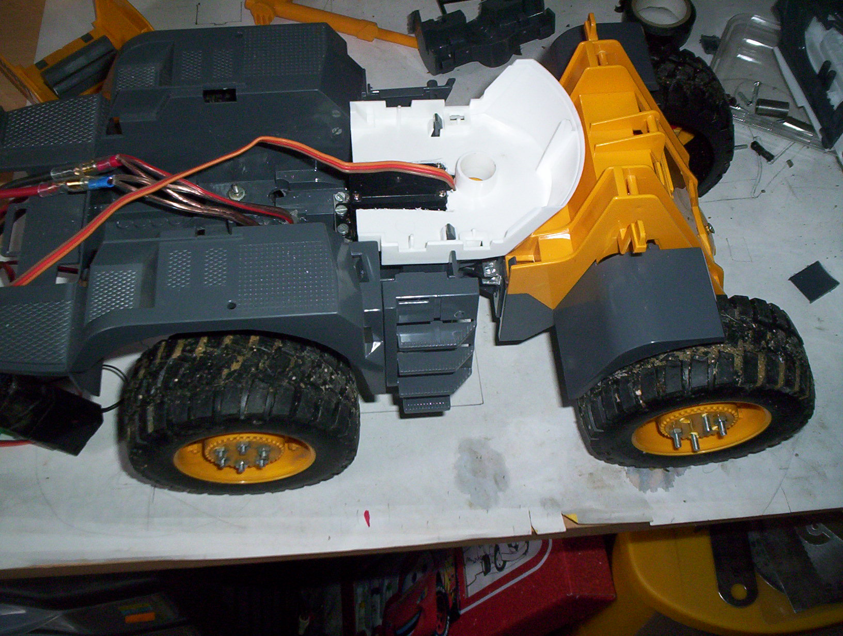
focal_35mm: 38
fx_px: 928
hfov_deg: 48.9
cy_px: 318
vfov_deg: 37.9
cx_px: 422
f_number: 4.5
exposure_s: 1/60
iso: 140
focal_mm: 4.99
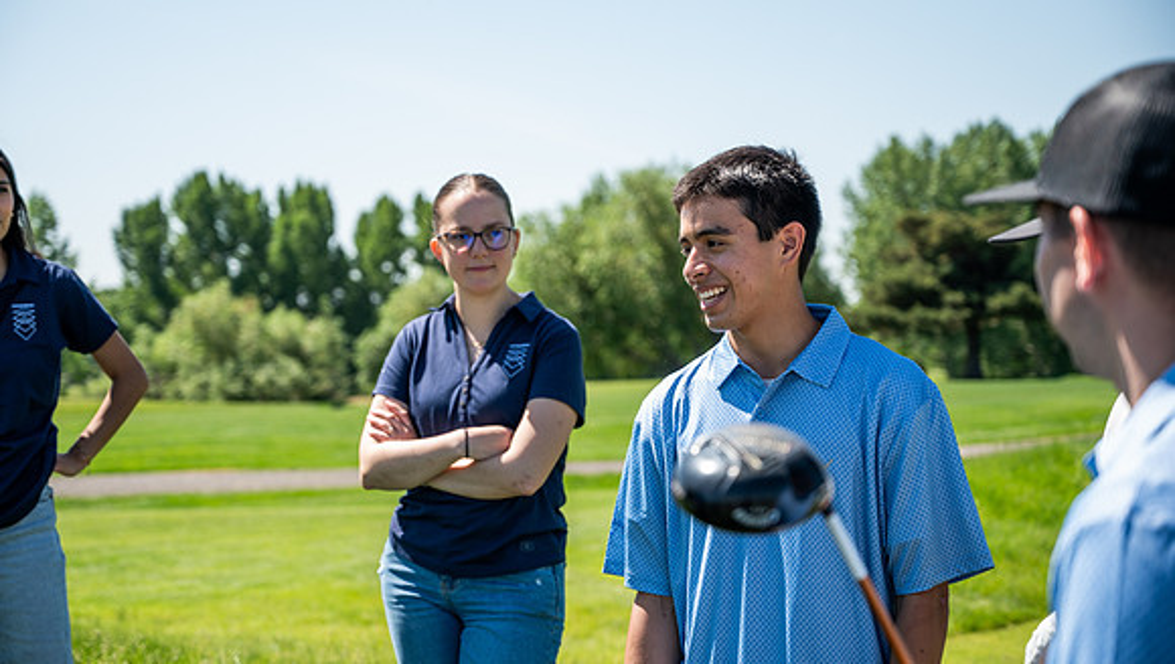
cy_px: 280
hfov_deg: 28.6
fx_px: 2307
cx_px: 587
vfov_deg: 16.4
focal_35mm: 74
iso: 250
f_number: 4
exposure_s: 1/1250
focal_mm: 70
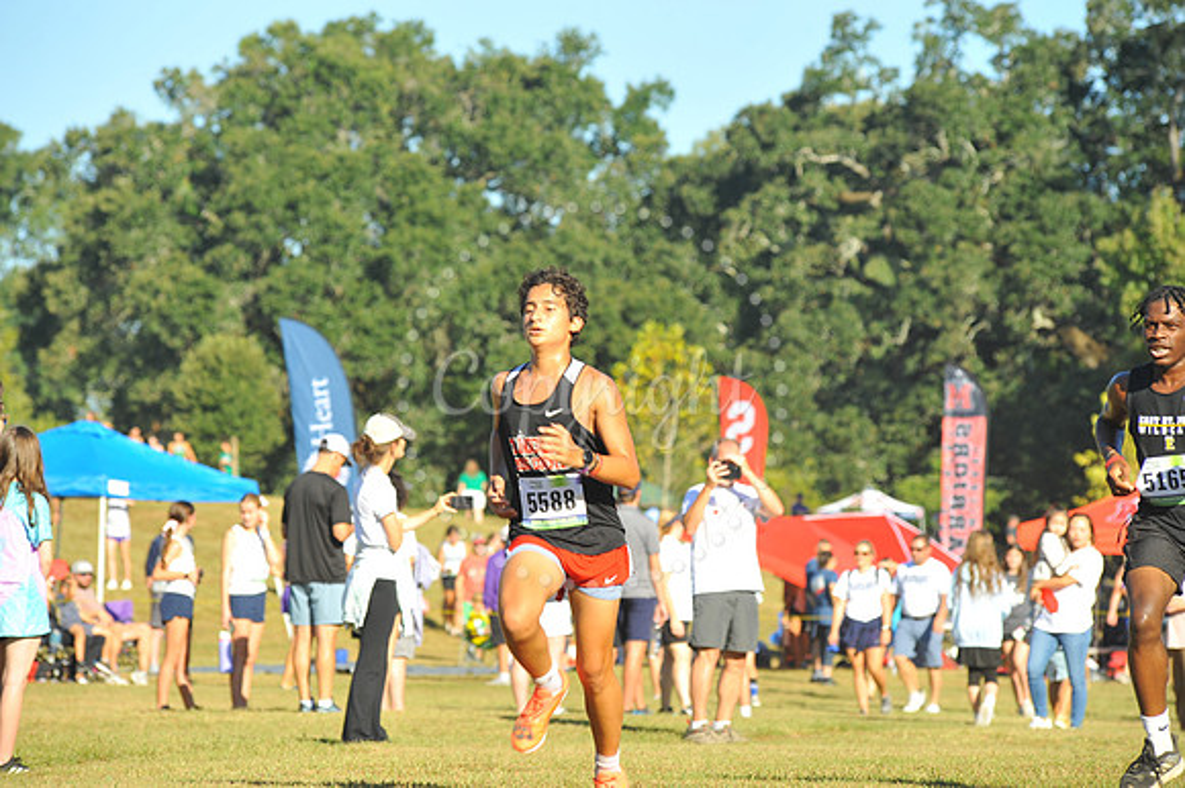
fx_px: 6579
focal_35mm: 200
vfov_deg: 6.9
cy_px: 394
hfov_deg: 10.3
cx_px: 592
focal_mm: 200
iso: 200
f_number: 8
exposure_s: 1/250
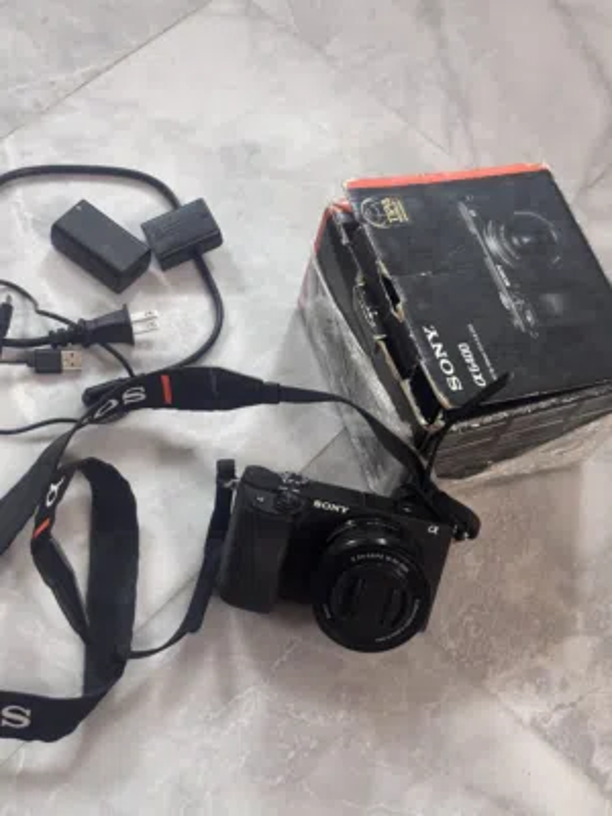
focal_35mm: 52
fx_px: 1226
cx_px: 306
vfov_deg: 36.8
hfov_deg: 28.0
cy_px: 408
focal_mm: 5.96
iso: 320
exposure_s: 1/33
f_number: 1.6
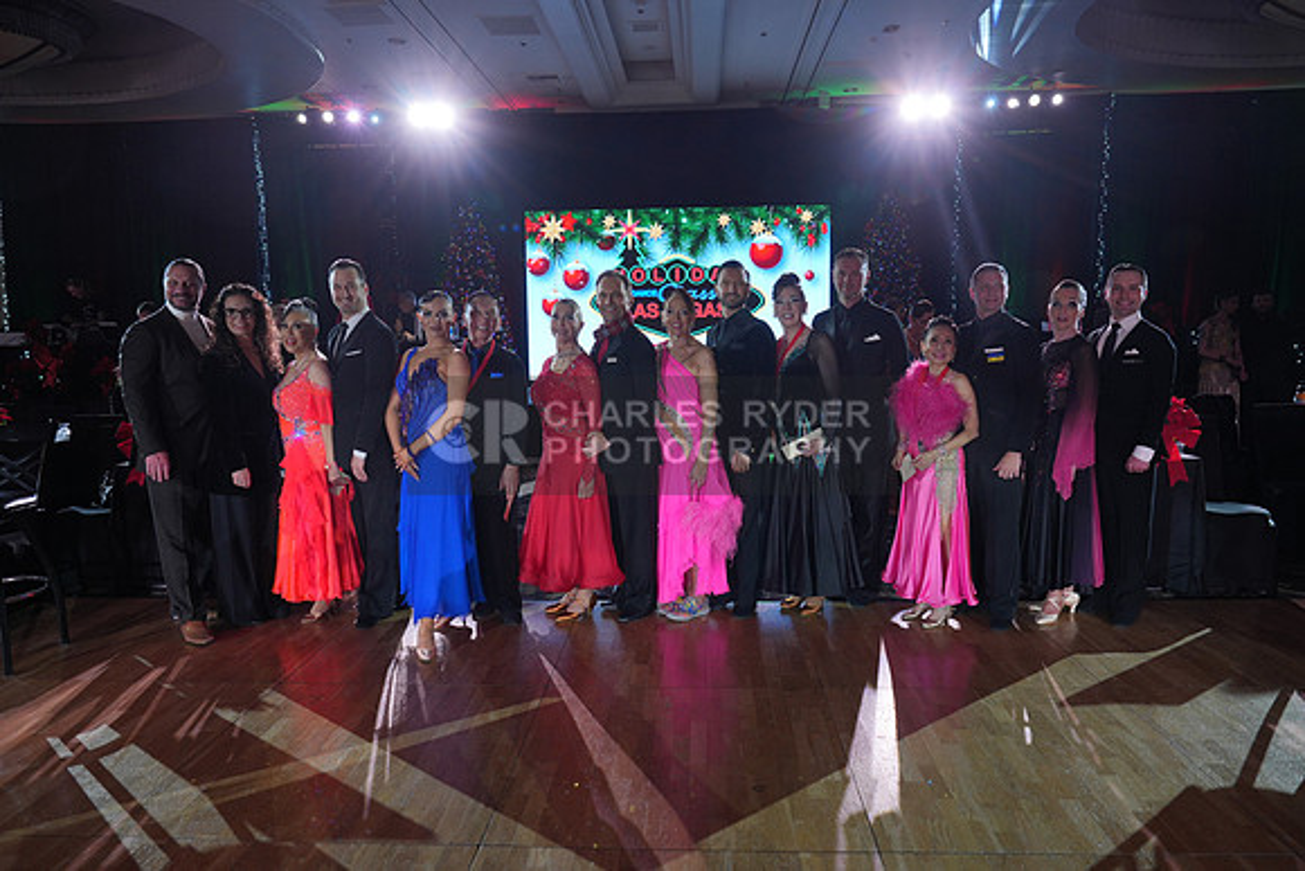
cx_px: 652
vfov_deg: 53.2
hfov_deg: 73.7
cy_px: 436
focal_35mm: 24
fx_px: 870
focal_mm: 24
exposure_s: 1/200
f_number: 5.6
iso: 640
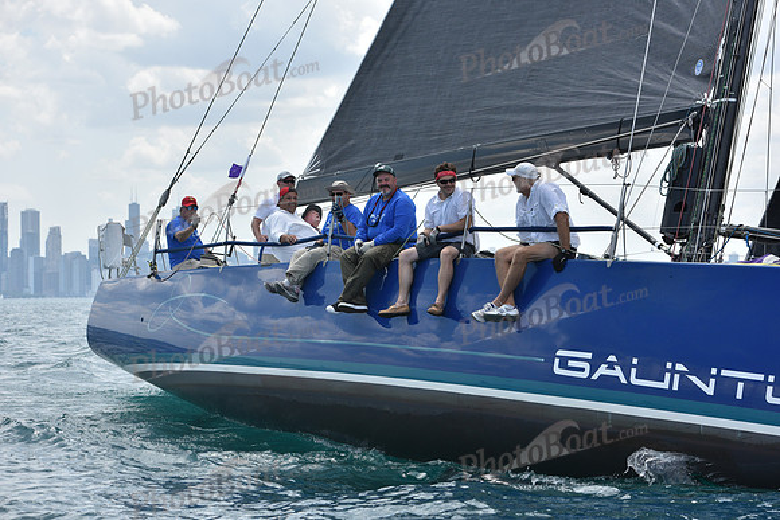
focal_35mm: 92
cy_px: 260
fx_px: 1994
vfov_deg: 14.9
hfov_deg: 22.1
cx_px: 390
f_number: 5.6
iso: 250
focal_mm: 92
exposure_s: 1/1250
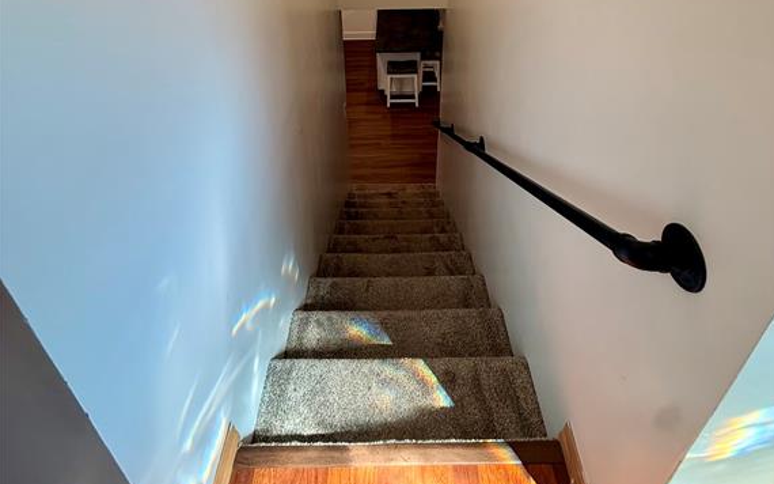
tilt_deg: -21.5
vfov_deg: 50.8
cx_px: 390
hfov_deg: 85.1
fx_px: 422
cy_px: 26
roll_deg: +2.9
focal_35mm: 20
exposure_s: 1/120
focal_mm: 2.22
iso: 200
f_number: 2.2
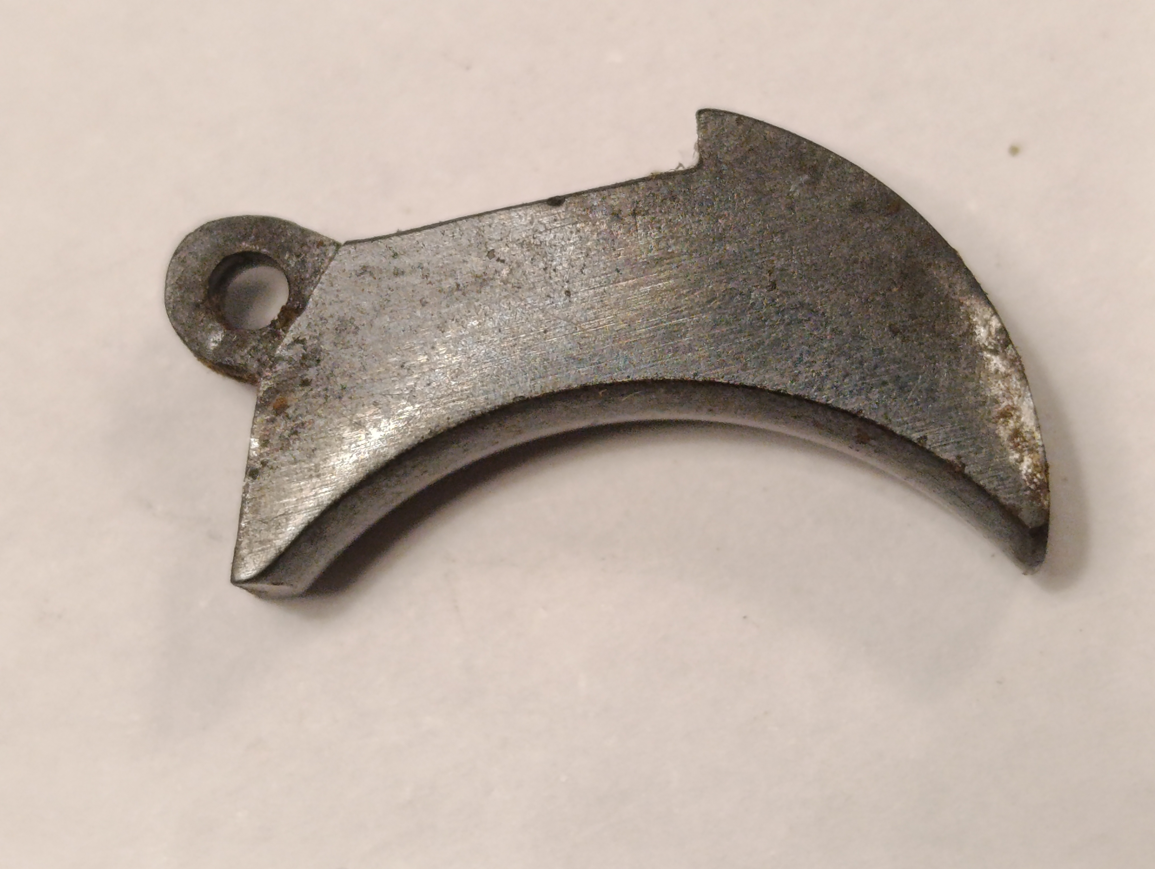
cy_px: 434
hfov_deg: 21.3
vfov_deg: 16.1
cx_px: 578
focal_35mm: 92
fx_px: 3074
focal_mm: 6.14
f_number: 1.6
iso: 1000
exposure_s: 1/100
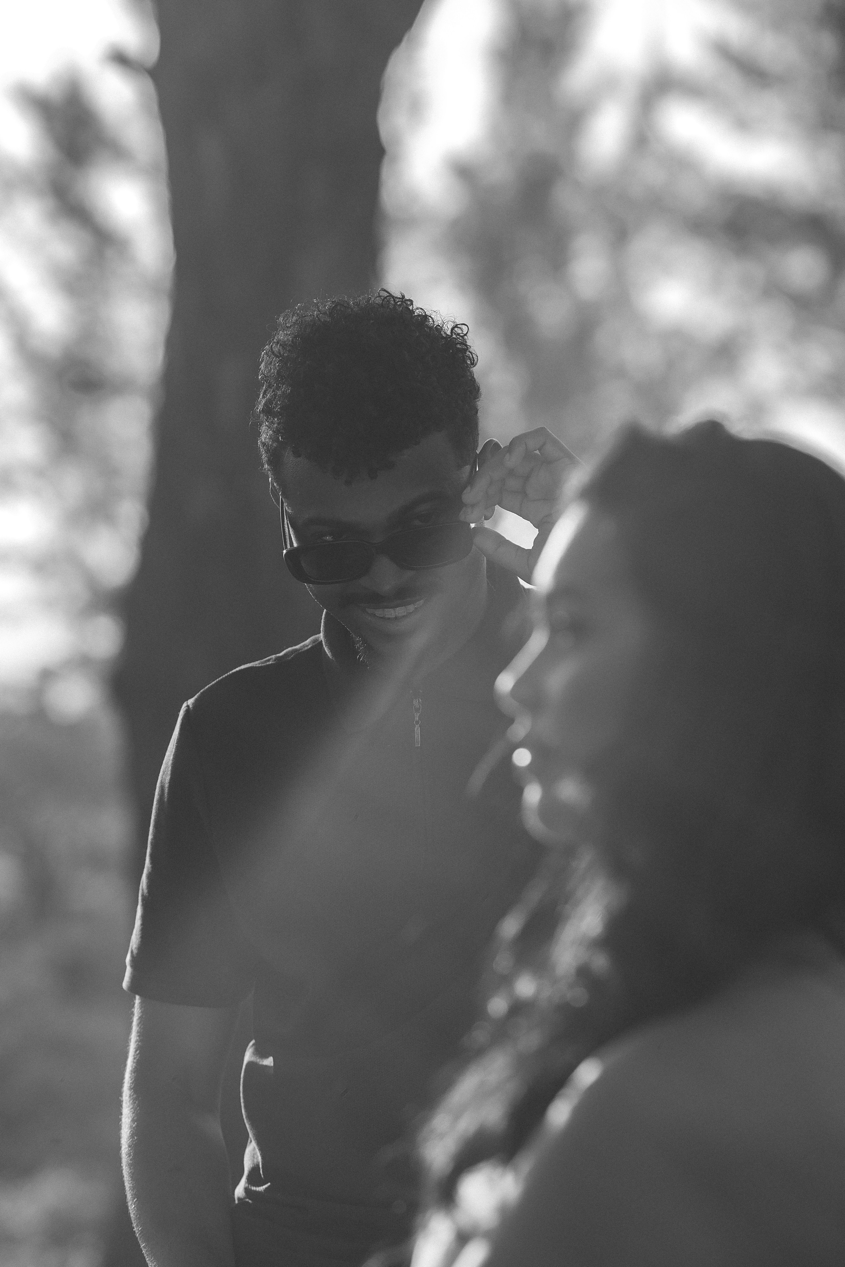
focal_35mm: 128
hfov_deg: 10.8
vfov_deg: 16.1
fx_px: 4489
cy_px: 634
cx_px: 422
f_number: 2.5
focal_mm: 85
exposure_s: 1/3200
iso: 250
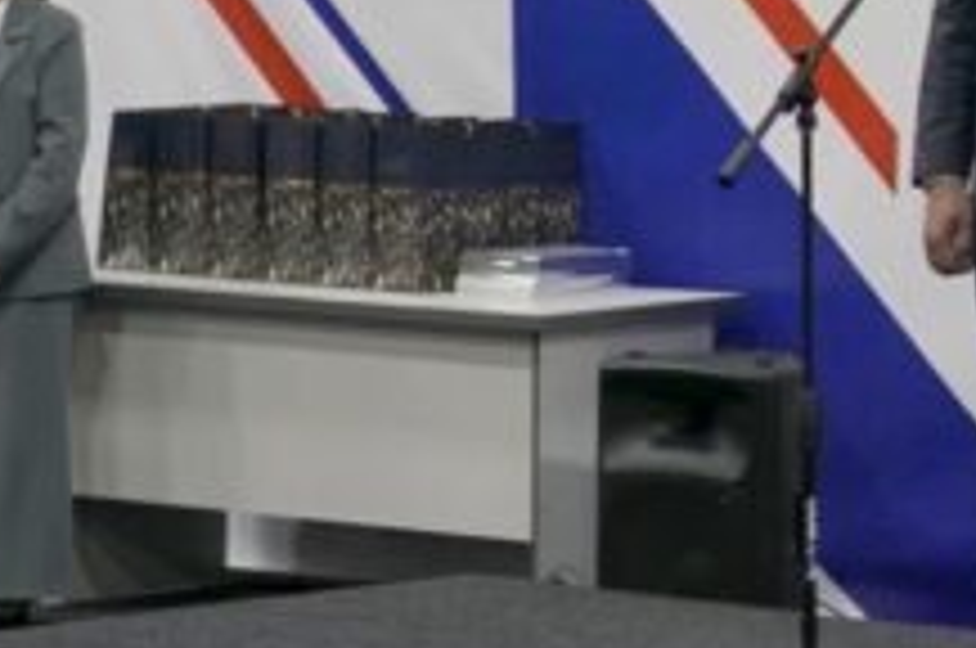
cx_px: 1511
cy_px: 70
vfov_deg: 7.8
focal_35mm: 175
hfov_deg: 11.2
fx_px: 4737
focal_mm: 37
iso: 400
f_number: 4
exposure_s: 1/60
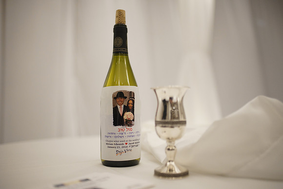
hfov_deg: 54.4
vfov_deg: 37.9
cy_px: 94
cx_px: 142
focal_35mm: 35
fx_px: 275
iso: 800
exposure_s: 1/160
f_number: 1.4
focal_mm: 35
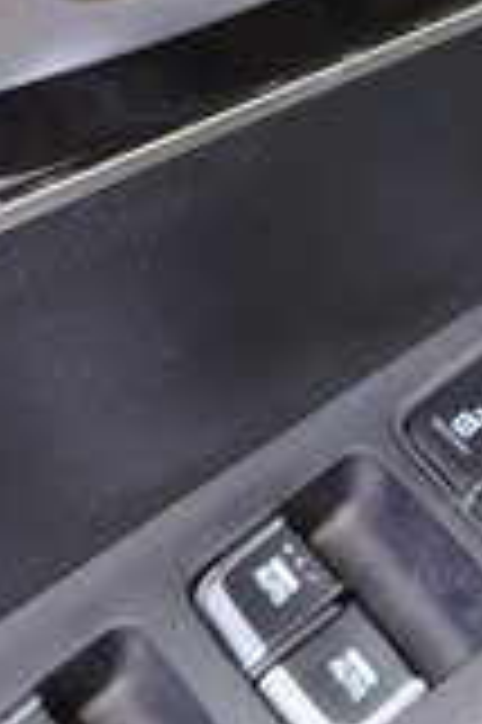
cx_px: 487
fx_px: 1248
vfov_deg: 31.6
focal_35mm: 62
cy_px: 153
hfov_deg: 21.1
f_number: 1.75
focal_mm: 5.25
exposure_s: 1/33.3
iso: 466
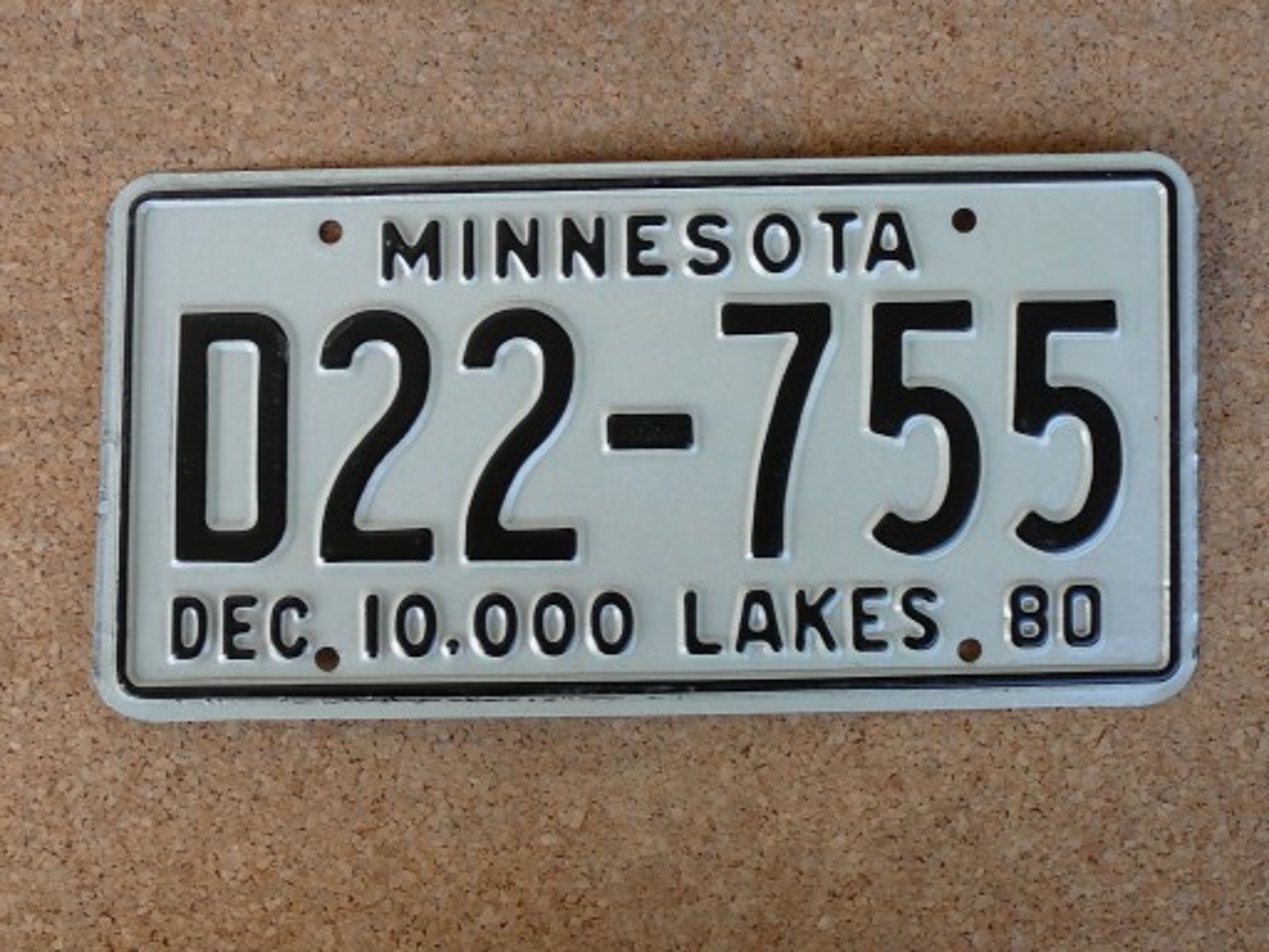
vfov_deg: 30.9
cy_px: 476
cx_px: 634
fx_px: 1723
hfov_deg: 40.4
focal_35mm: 47
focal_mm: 7
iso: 100
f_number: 3.3
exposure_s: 1/50
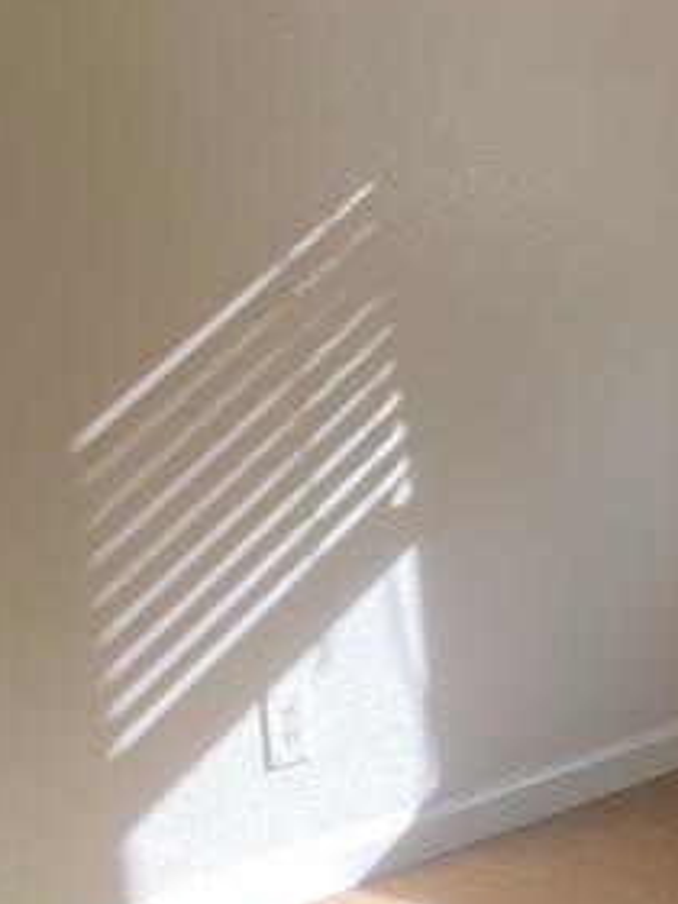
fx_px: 2481
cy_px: 788
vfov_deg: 20.3
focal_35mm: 95
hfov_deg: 14.5
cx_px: 1017
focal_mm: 4.2
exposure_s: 1/251
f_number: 1.6
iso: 32
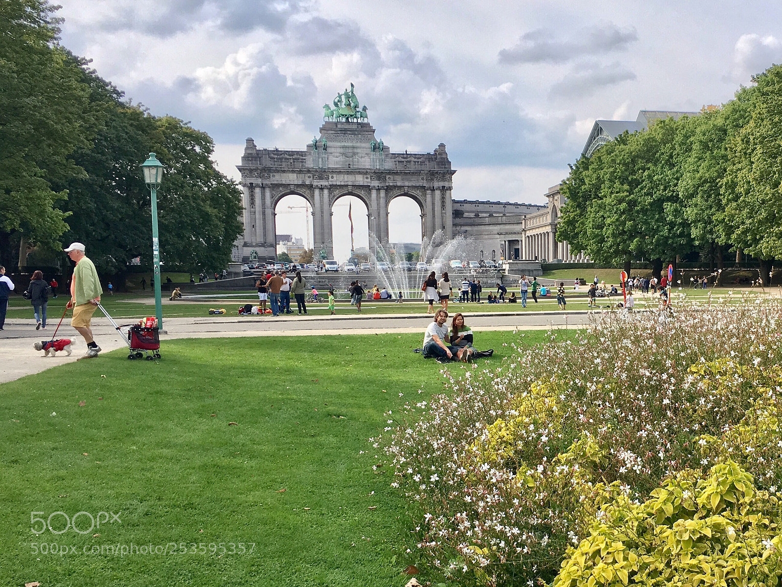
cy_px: 294
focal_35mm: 29
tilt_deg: -4.1
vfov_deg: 48.3
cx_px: 391
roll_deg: -0.3
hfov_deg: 61.6
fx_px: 655
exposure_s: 1/646
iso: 25
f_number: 2.2
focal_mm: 4.15
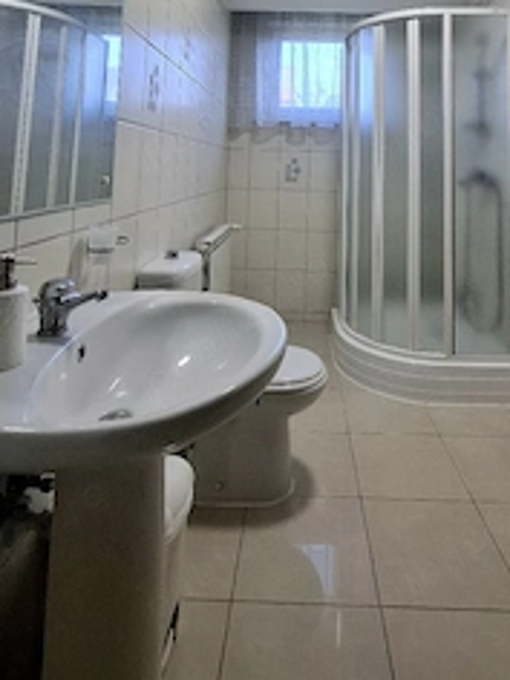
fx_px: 432
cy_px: 135
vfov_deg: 69.0
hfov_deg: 60.8
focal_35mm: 22
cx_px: 294
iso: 40
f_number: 2.2
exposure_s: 1/40
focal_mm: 1.74
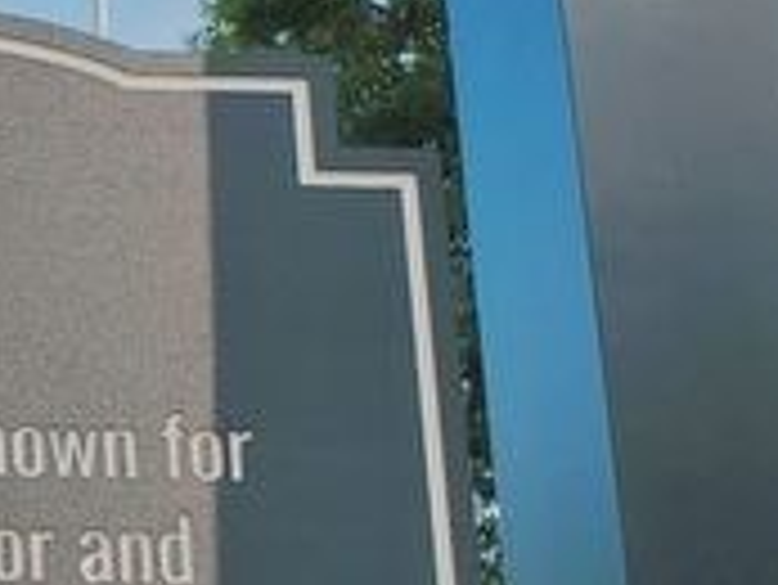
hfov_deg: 15.2
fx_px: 2699
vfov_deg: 12.3
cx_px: -382
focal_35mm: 120
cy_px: 459
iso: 50
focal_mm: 4.3
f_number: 2.4
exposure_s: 1/714
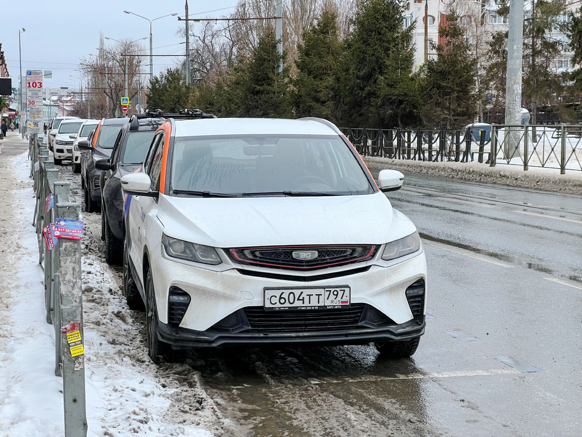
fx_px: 1295
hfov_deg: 25.3
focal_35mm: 77
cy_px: 218
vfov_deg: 19.1
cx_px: 291
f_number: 2.8
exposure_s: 1/170
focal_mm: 9
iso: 32
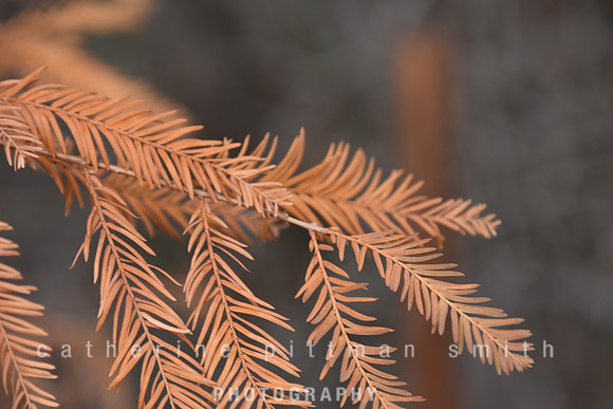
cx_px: 306
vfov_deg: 4.7
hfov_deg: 7.0
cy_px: 204
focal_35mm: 292
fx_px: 4982
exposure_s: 1/160
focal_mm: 195
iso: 250
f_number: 7.1
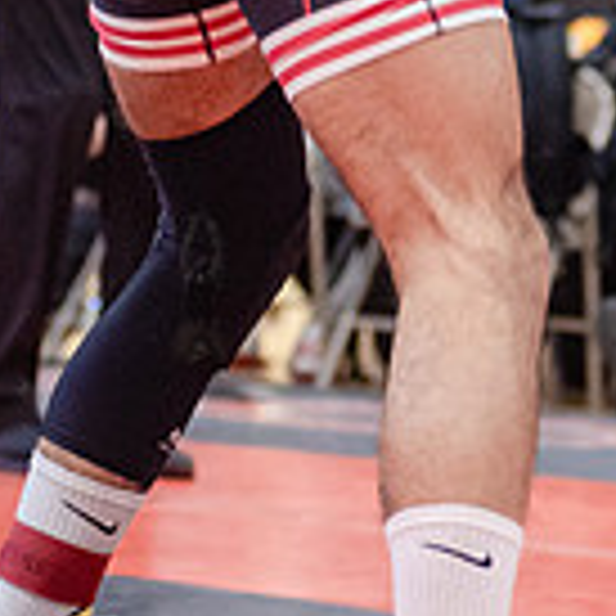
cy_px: 65
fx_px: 5798
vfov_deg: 6.1
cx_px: 778
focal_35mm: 288
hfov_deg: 6.0
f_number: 3.5
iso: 4000
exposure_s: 1/320
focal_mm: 80
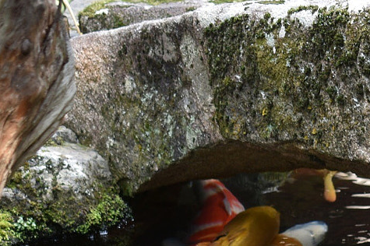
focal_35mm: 263
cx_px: 223
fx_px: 2701
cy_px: 390
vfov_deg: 5.2
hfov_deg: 7.8
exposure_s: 1/20
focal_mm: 52
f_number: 5.6
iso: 100
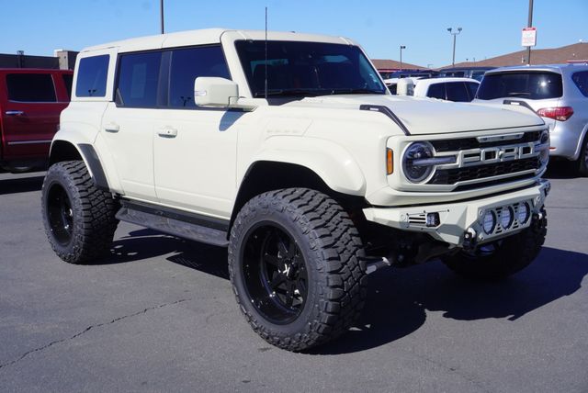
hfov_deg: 47.9
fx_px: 662
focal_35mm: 40
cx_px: 294
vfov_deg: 33.1
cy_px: 196
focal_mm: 27
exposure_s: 1/160
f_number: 11
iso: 100
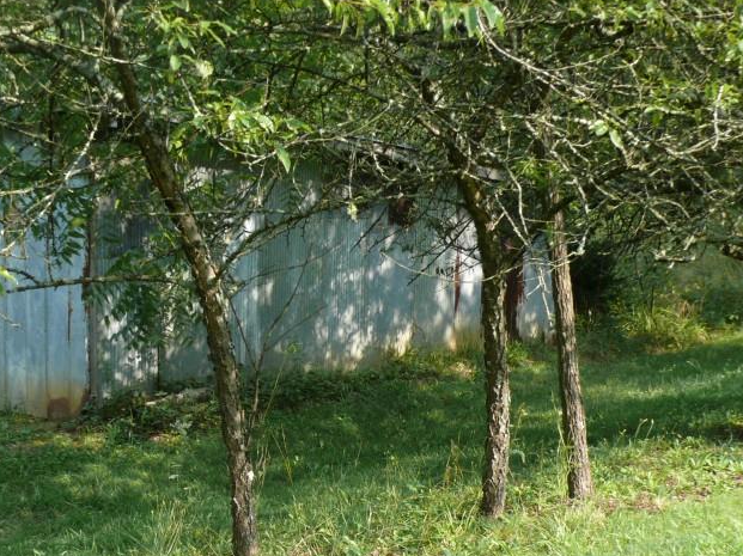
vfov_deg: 21.9
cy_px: 447
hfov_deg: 29.4
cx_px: 322
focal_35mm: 66
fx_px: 1416
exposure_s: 1/160
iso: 100
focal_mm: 8.1
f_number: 4
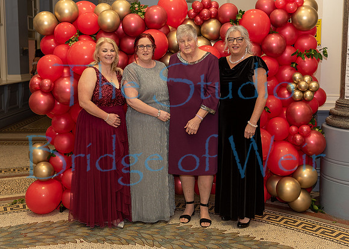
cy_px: 103
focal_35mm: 44
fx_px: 434
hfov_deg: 43.8
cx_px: 174
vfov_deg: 31.9
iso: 400
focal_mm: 34
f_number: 4.5
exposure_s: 1/60
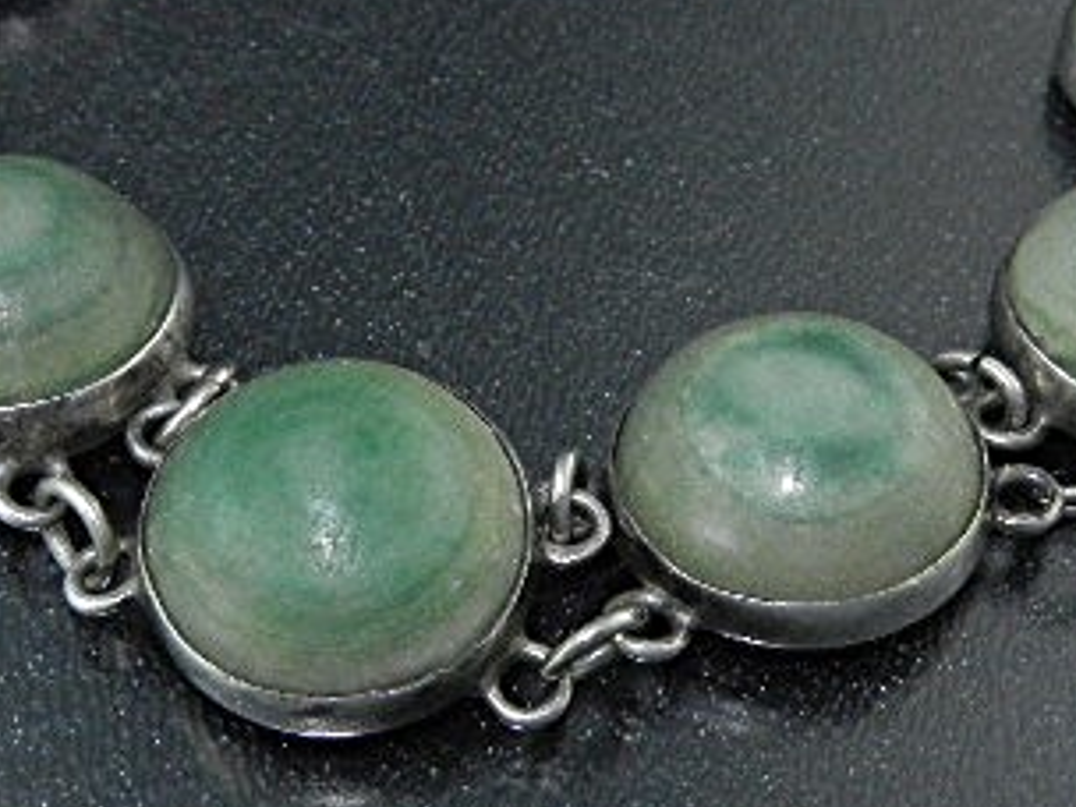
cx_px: 506
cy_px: 294
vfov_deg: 18.0
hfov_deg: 23.8
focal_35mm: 82
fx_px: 2549
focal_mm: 7.1
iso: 800
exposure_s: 1/30
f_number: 7.4
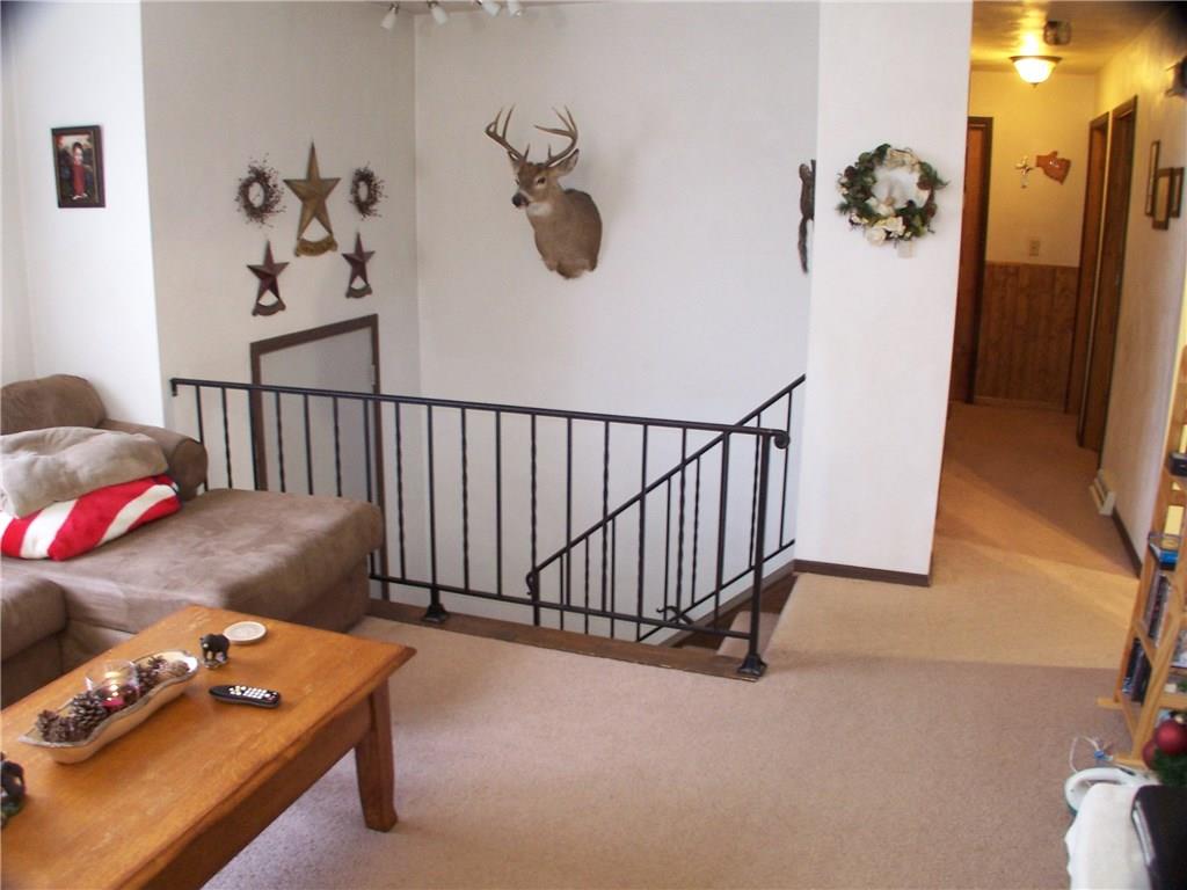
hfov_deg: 49.0
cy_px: 445
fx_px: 1303
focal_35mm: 38
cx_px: 594
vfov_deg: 37.7
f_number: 2.8
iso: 140
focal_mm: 6.3
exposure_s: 1/3
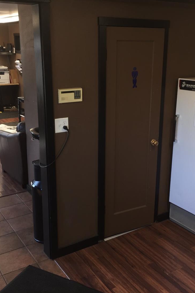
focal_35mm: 41
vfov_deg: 47.4
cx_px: 107
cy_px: 147
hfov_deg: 32.6
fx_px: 333
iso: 32
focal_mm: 4.15
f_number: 2.2
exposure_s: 1/30
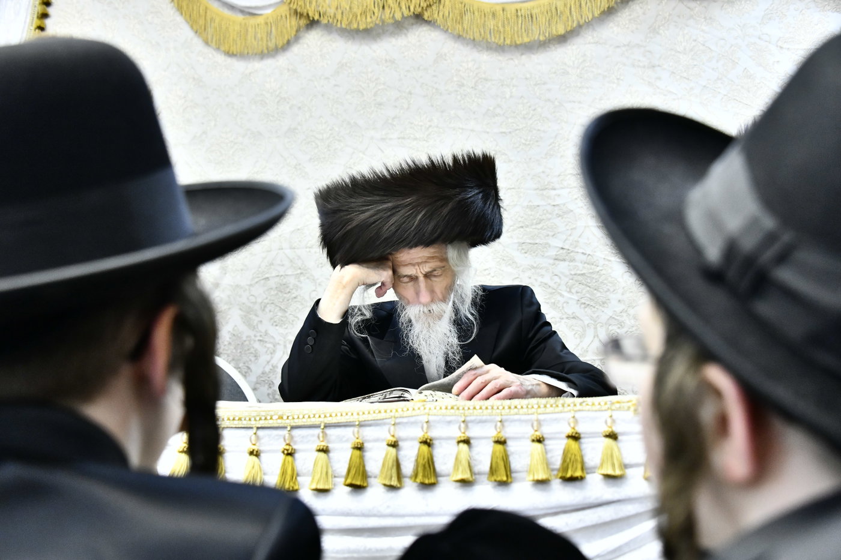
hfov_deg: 41.1
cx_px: 420
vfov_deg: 28.1
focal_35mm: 48
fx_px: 1121
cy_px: 280
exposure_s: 1/200
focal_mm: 48
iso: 4000
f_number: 5.6
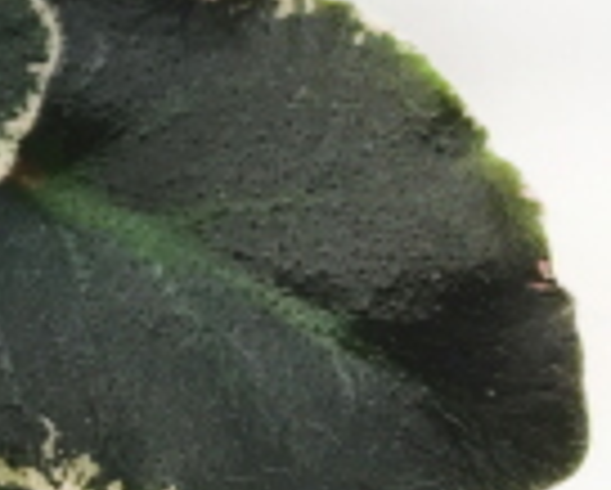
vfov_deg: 9.1
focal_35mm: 166
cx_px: -728
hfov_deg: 10.4
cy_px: -252
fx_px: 3004
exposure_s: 1/100
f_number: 2.2
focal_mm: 4.15
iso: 32
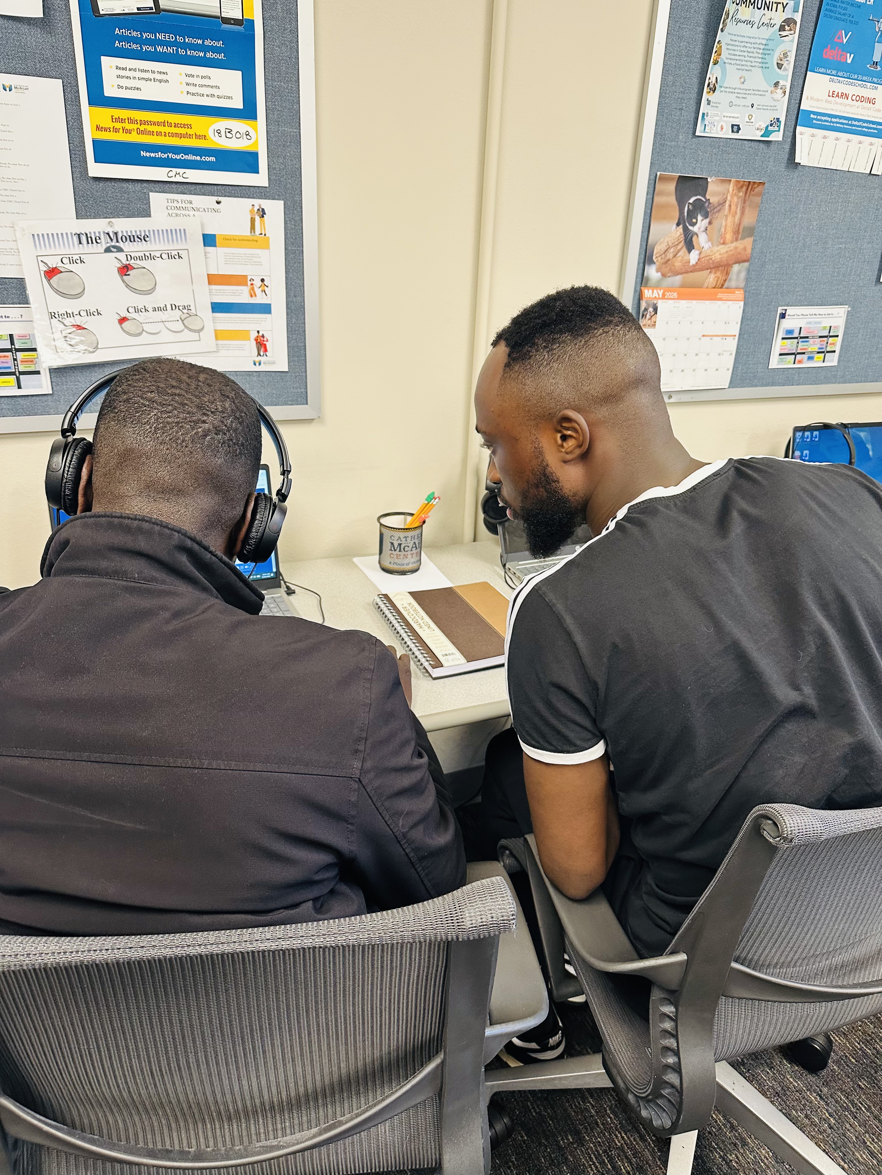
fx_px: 815
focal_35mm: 24
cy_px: 588
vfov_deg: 71.6
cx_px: 441
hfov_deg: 56.8
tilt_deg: -22.8
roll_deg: -0.4
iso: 250
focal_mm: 6.86
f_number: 1.78
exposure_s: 1/63
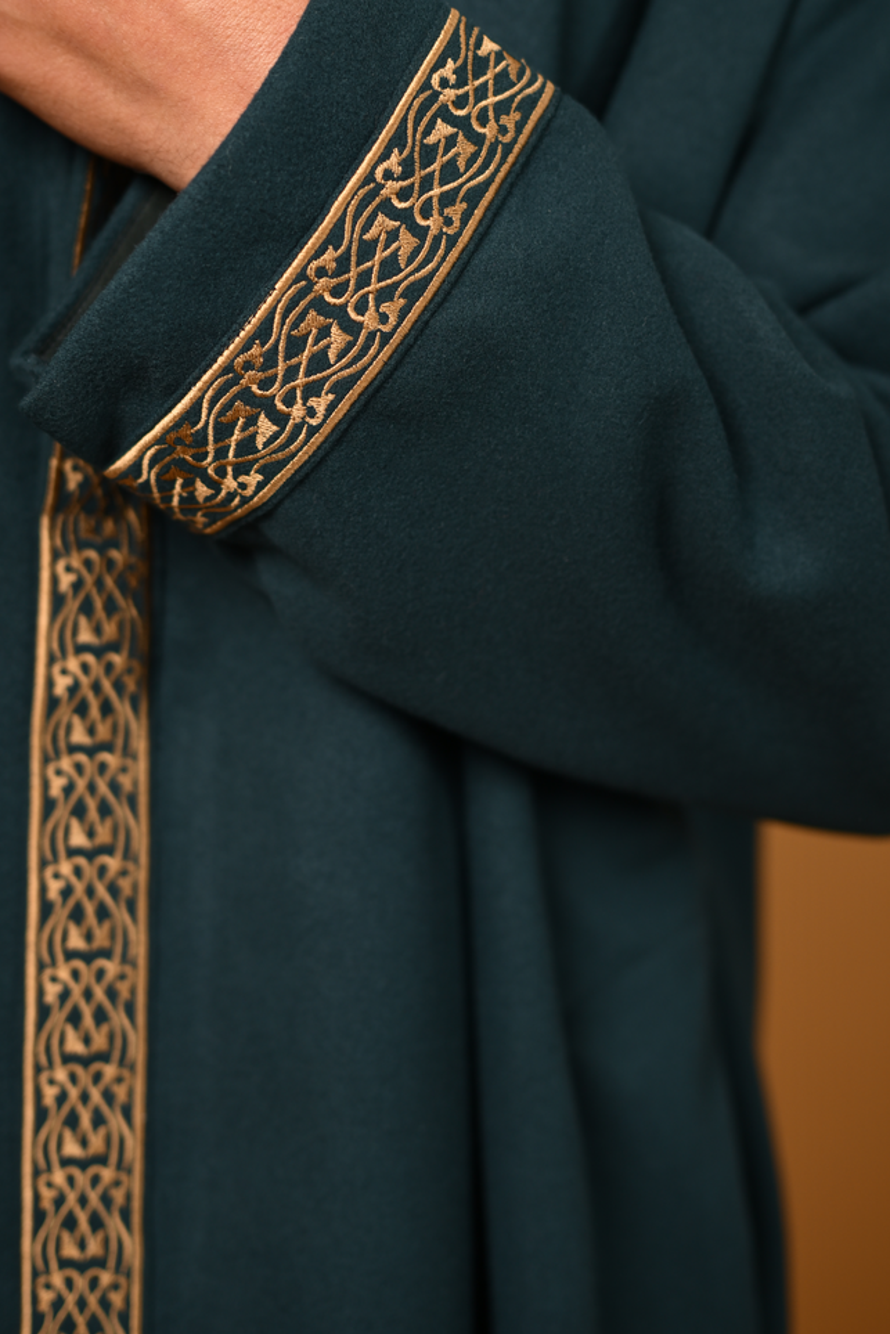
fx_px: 2595
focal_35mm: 70
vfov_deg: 28.8
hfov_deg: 19.4
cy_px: 523
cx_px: 328
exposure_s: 1/1000
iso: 160
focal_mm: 50
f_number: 2.2
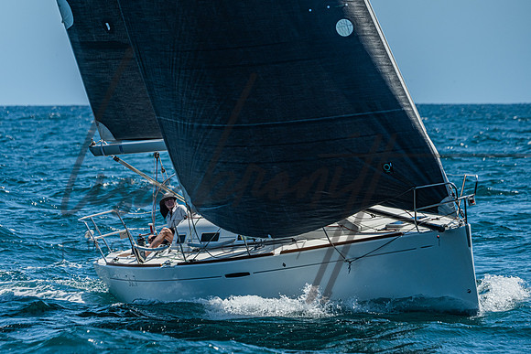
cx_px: 189
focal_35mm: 401
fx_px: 5911
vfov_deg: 3.4
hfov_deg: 5.1
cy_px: 225
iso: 320
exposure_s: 1/800
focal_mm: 300
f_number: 9
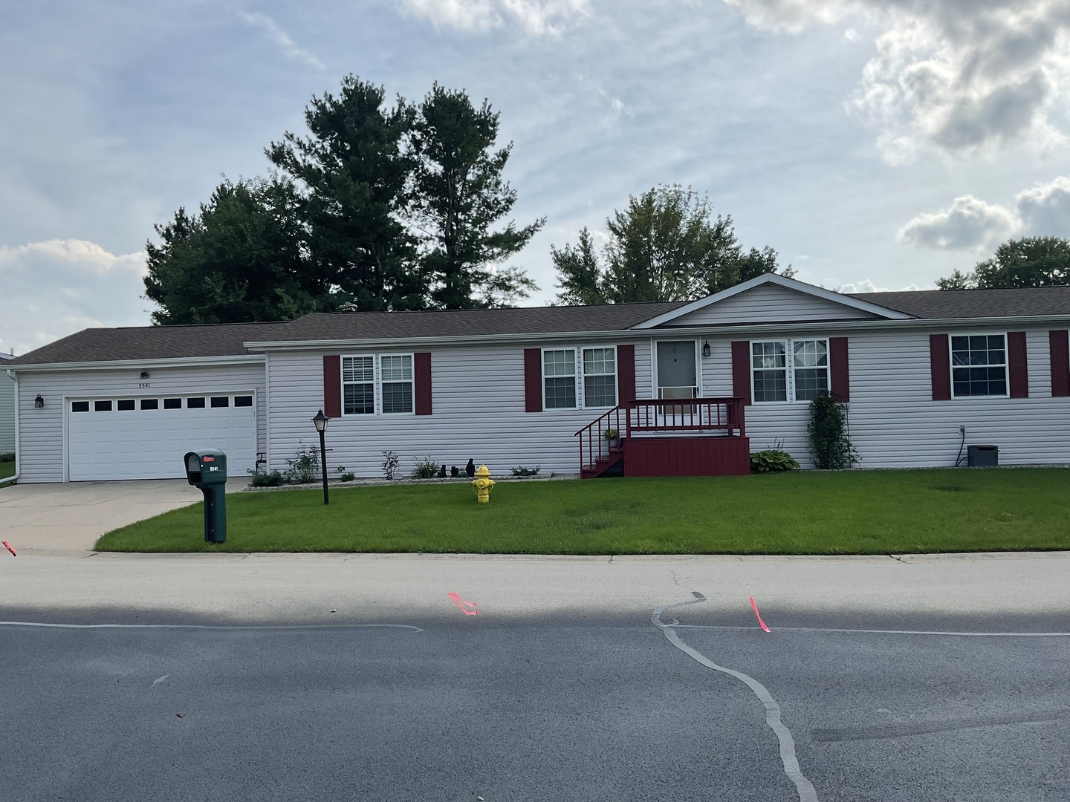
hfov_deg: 61.7
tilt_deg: +1.2
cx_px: 535
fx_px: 896
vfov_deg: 48.2
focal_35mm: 29
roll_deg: +1.1
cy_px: 401
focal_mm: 3
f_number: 1.8
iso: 16
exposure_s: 1/2801
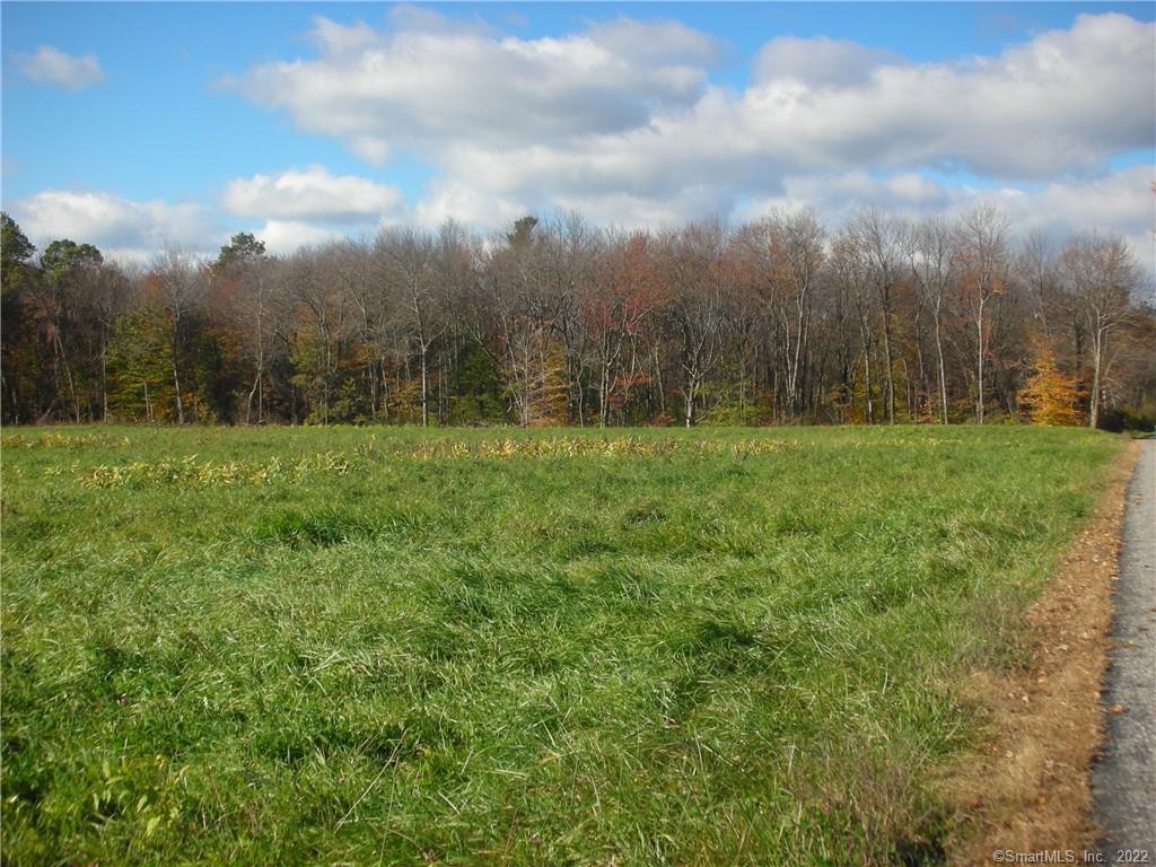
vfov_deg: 27.5
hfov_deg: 36.2
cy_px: 434
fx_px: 1770
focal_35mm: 53
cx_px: 578
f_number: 3.7
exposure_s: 1/345
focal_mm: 8.8
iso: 50
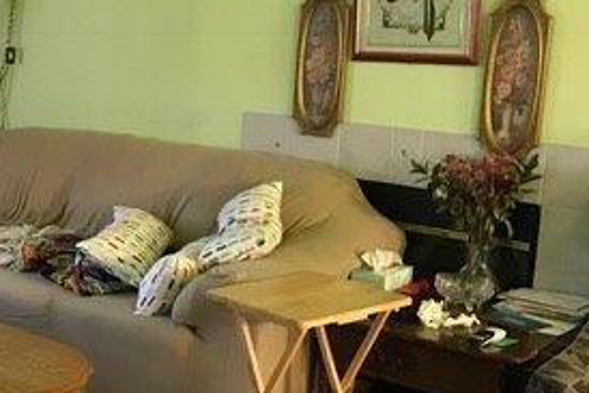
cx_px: 60
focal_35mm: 68
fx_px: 1113
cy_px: 204
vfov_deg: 20.0
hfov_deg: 28.5
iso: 100
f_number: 1.8
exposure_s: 1/9
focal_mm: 3.99
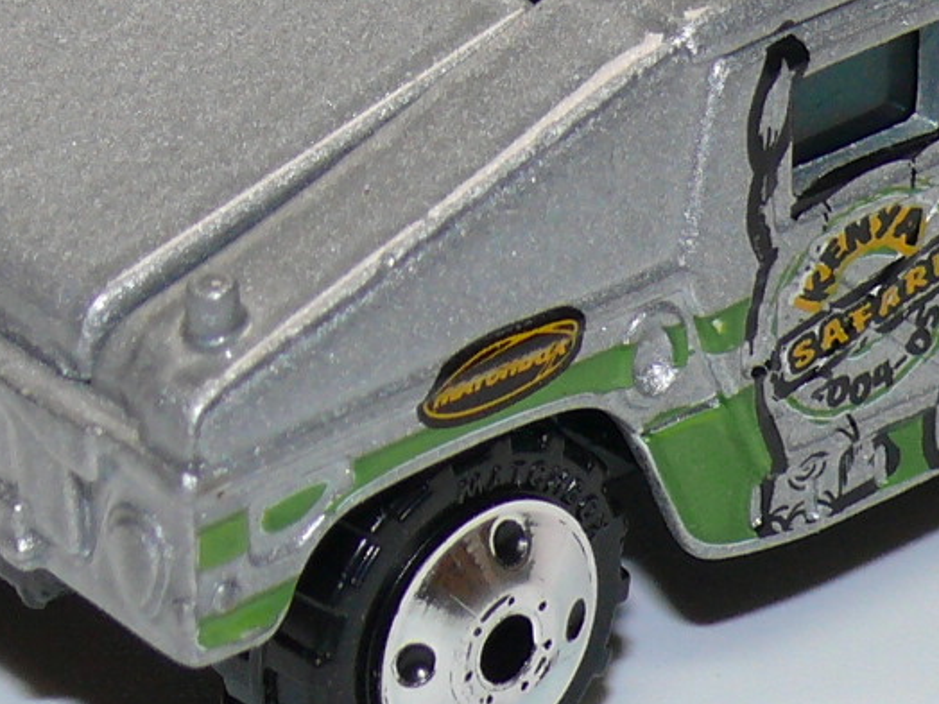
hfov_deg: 7.0
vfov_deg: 5.2
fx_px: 7704
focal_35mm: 284
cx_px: 638
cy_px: 50
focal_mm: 12.7
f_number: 4
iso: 100
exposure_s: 1/30
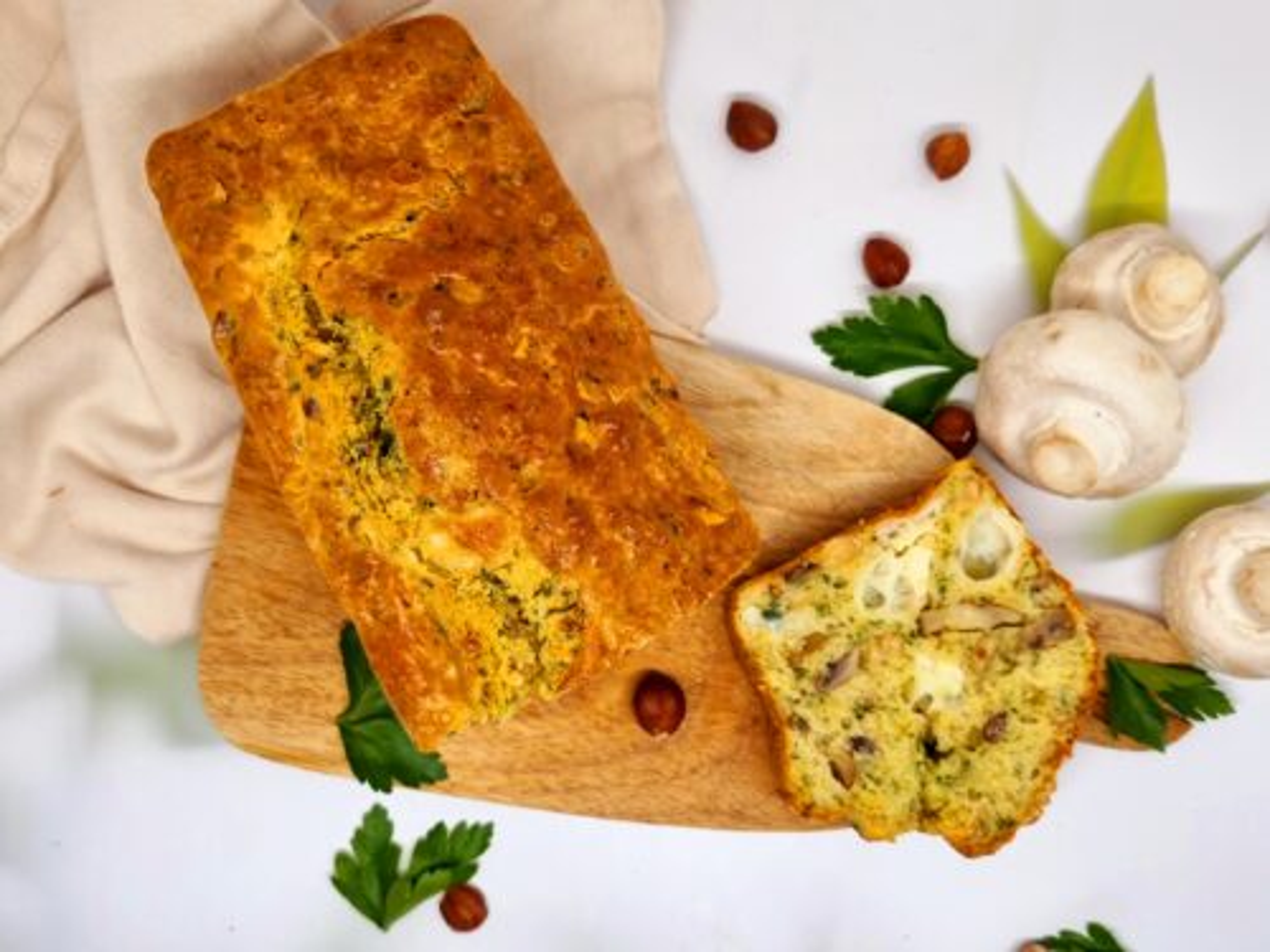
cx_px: 635
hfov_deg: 67.3
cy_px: 476
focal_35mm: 26
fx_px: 954
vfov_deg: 53.1
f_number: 1.8
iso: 50
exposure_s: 1/100
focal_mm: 5.4
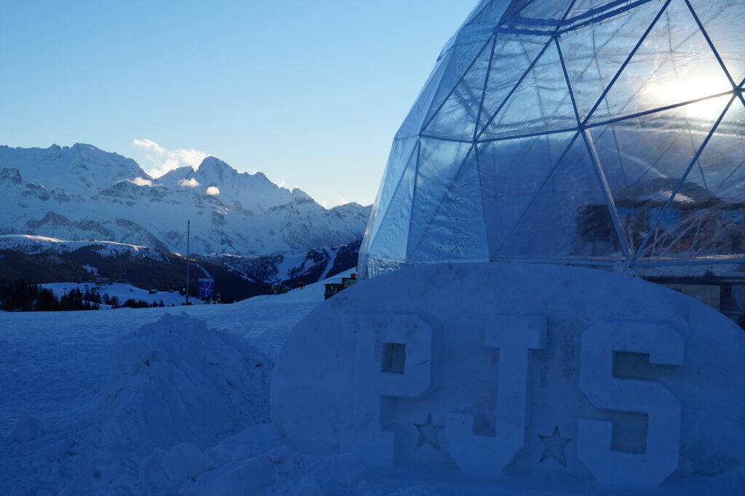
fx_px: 1117
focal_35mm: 54
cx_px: 372
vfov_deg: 25.0
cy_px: 248
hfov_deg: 36.9
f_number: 14
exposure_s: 1/80
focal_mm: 36
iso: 100
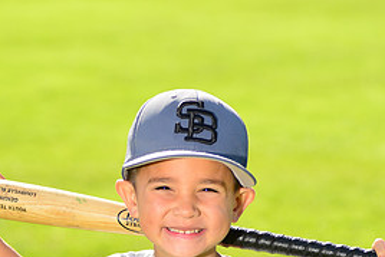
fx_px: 2686
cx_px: 151
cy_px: 276
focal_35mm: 251
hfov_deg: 8.2
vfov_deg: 5.5
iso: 100
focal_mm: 116
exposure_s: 1/250
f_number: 5
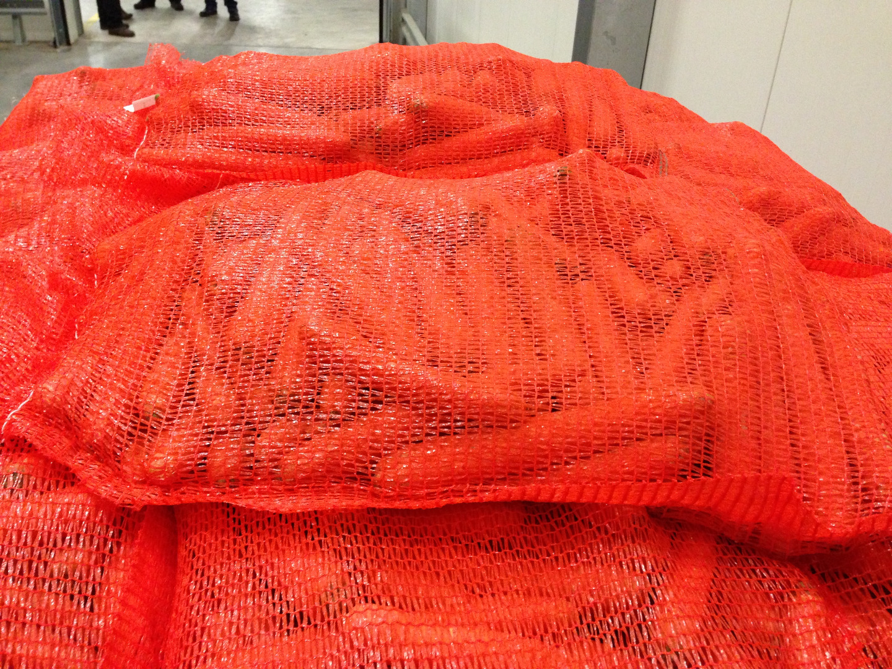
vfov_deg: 42.9
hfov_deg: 55.4
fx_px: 850
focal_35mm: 33
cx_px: 446
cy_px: 334
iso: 400
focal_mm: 4.13
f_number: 2.4
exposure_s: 1/17
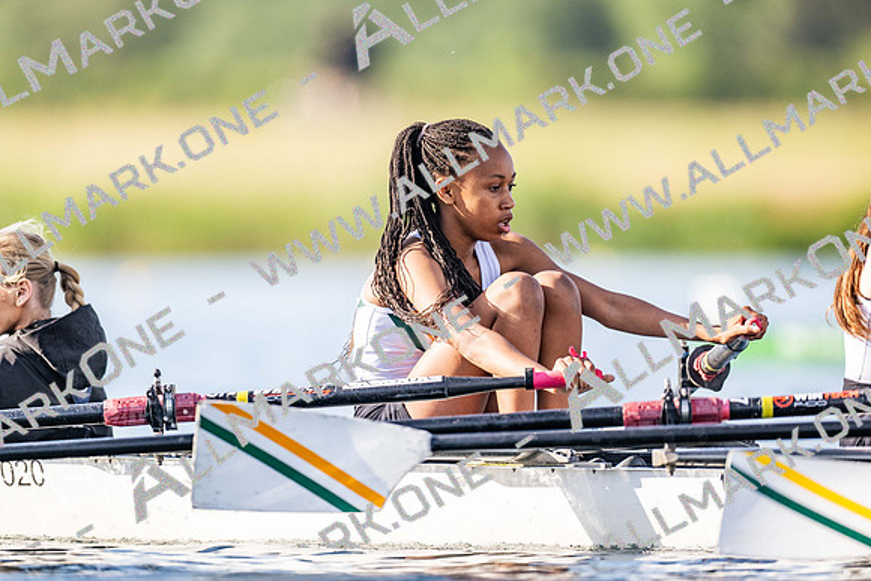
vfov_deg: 2.3
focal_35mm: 600
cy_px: 290
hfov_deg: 3.4
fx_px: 14519
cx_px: 436
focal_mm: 600
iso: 640
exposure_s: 1/2500
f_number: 4
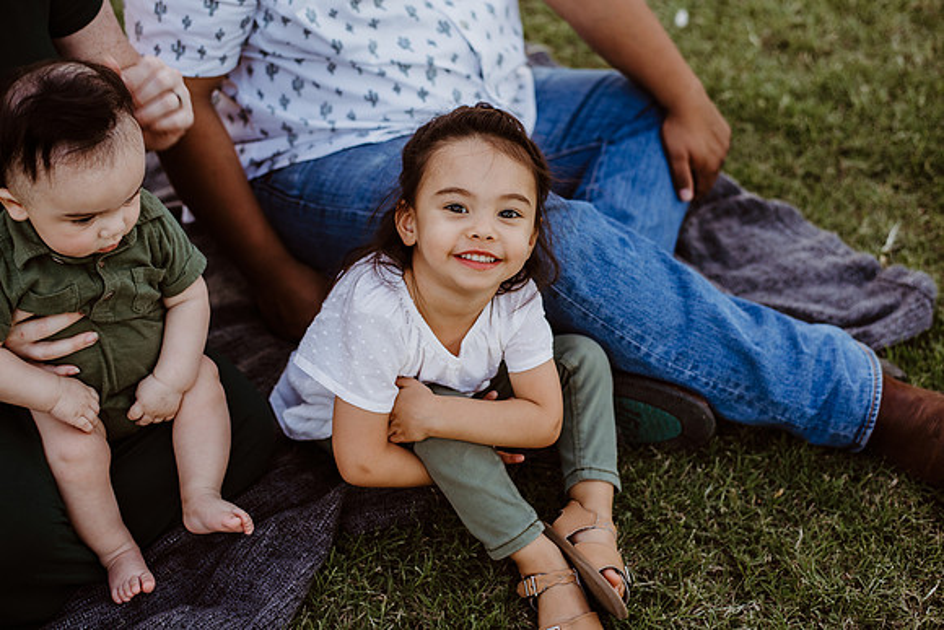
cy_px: 315
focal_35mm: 50
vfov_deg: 27.0
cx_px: 472
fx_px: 1311
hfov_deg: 39.6
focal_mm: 50
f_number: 2.8
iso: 200
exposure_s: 1/200
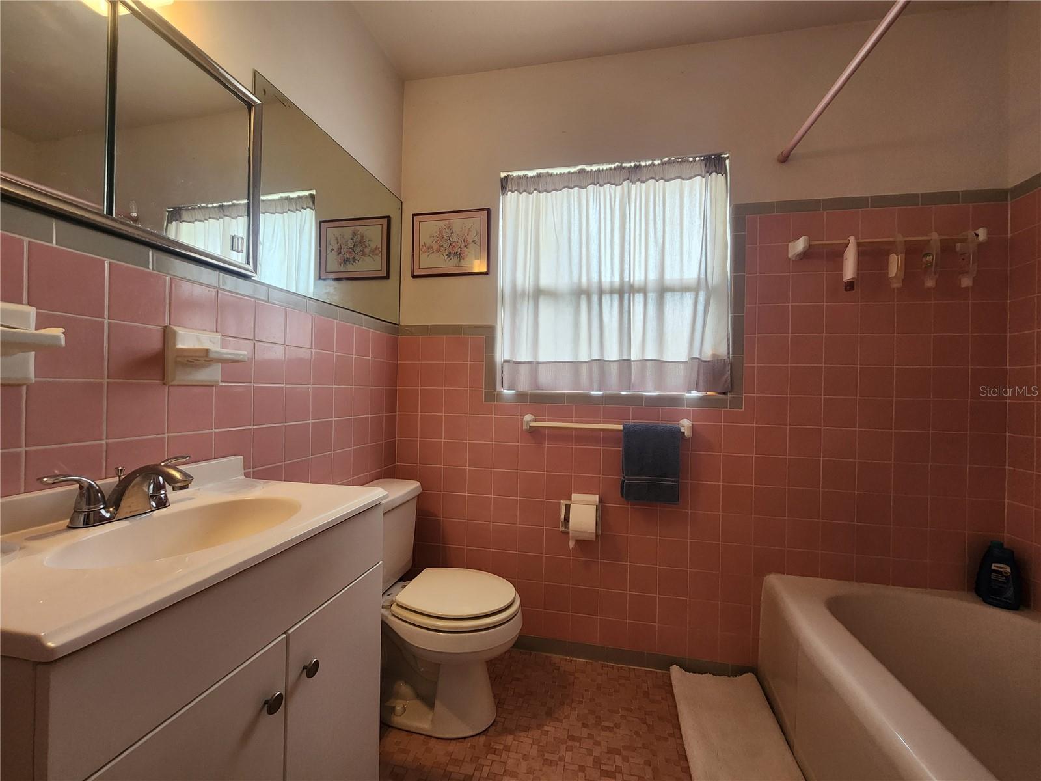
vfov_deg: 89.9
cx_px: 520
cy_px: 390
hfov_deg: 106.2
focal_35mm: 13
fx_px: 391
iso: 250
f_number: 2.2
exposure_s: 1/60
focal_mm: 2.2
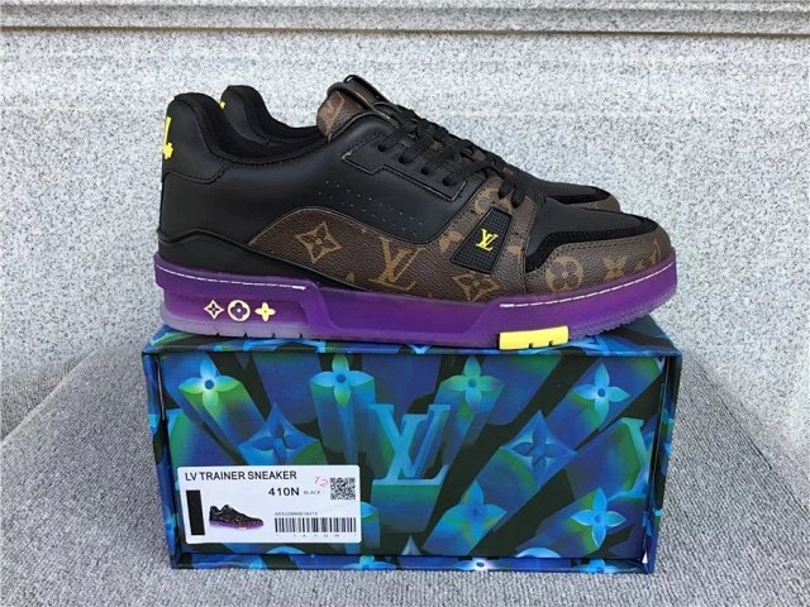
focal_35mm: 31
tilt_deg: -19.3
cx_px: 405
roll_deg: +0.2
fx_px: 725
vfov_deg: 45.4
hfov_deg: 58.4
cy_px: 304
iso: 25
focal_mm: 3.3
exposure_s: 1/176
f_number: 2.4
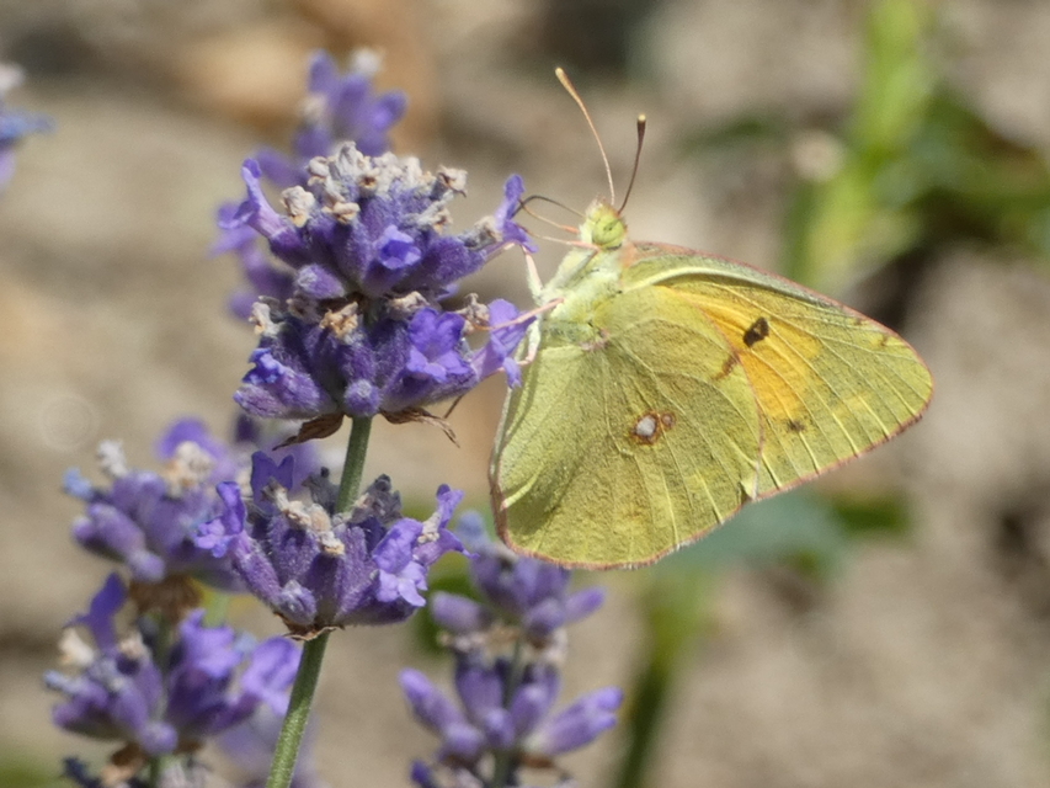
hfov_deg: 6.6
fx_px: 9101
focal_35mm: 300
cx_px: 525
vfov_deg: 5.0
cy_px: 394
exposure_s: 1/125
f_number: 5.5
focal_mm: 53.8
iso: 80
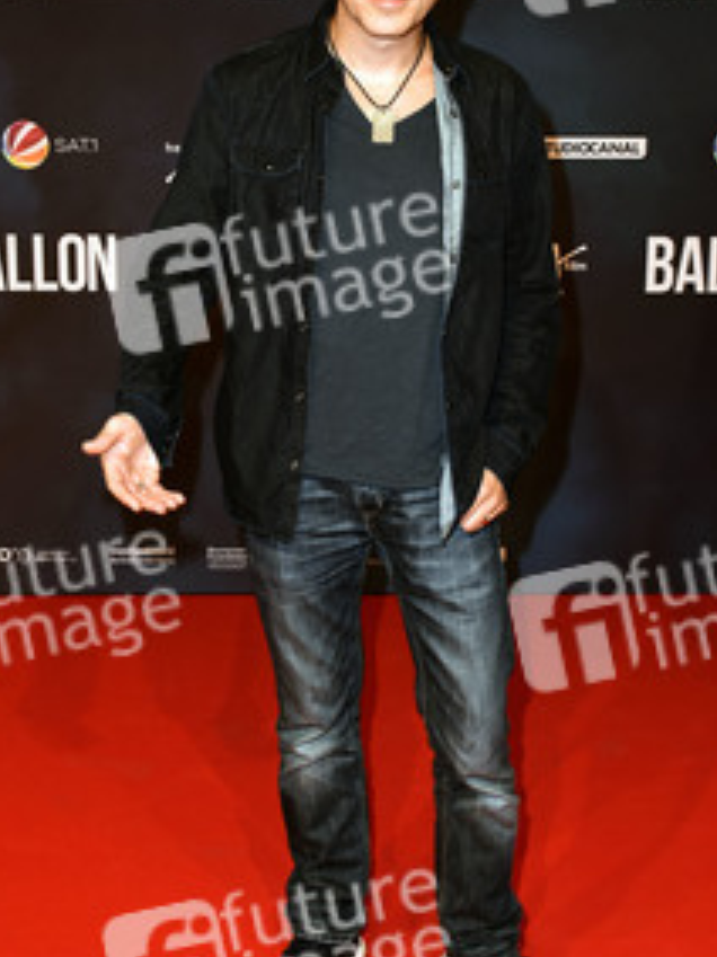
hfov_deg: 27.5
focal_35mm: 53
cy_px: 443
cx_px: 375
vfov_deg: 36.2
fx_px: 1465
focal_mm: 26
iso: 500
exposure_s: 1/100
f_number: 6.3
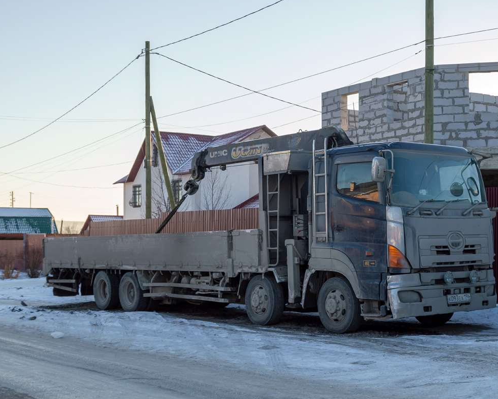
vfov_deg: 33.4
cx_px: 289
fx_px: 663
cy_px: 198
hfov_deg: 41.0
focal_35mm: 45
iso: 100
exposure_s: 1/125
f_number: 7.1
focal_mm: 26
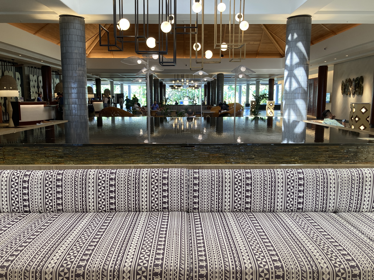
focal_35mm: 28
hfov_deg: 63.4
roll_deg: +0.1
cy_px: 140
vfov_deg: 49.7
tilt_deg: -6.7
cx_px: 187
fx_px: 303
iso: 80
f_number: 1.8
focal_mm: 3.99
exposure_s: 1/57
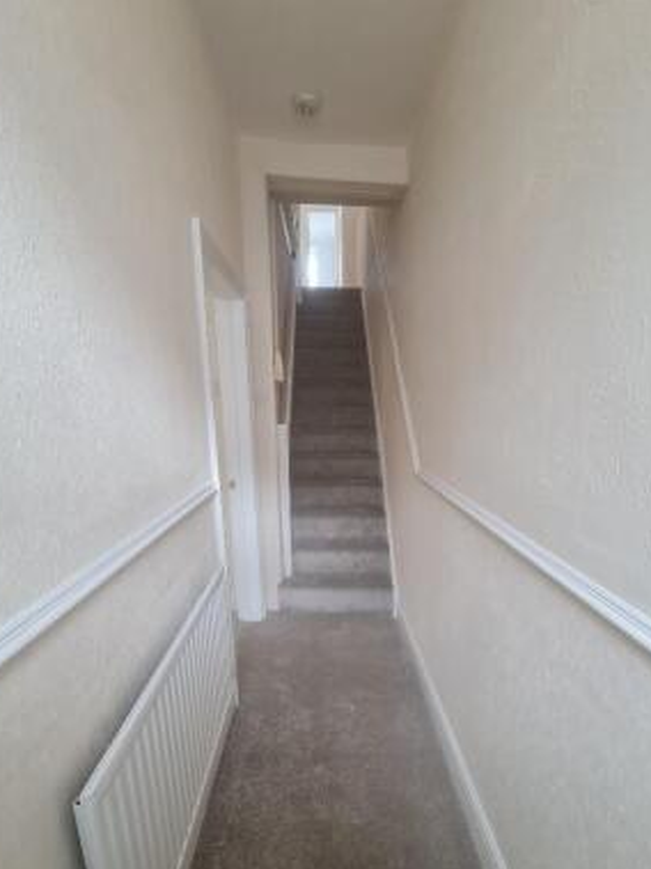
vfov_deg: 97.5
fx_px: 376
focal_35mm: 15
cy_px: 499
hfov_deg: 81.7
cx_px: 342
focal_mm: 2.2
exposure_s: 1/50
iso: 160
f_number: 2.2
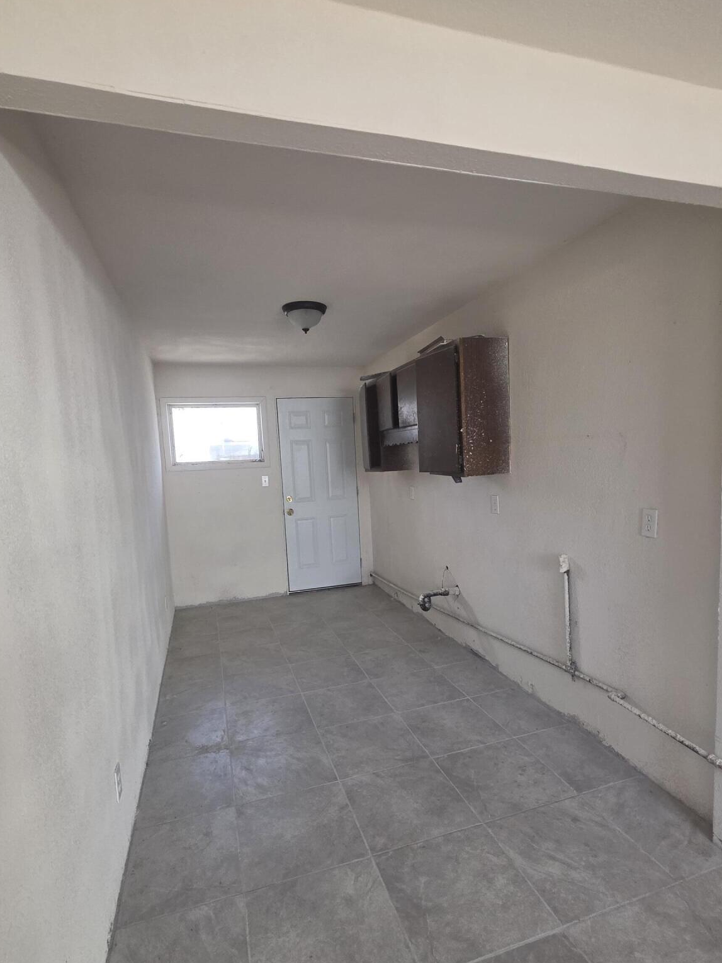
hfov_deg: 74.7
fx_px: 473
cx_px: 355
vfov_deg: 90.9
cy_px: 511
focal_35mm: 17
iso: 200
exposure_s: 1/120
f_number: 1.9
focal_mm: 2.2
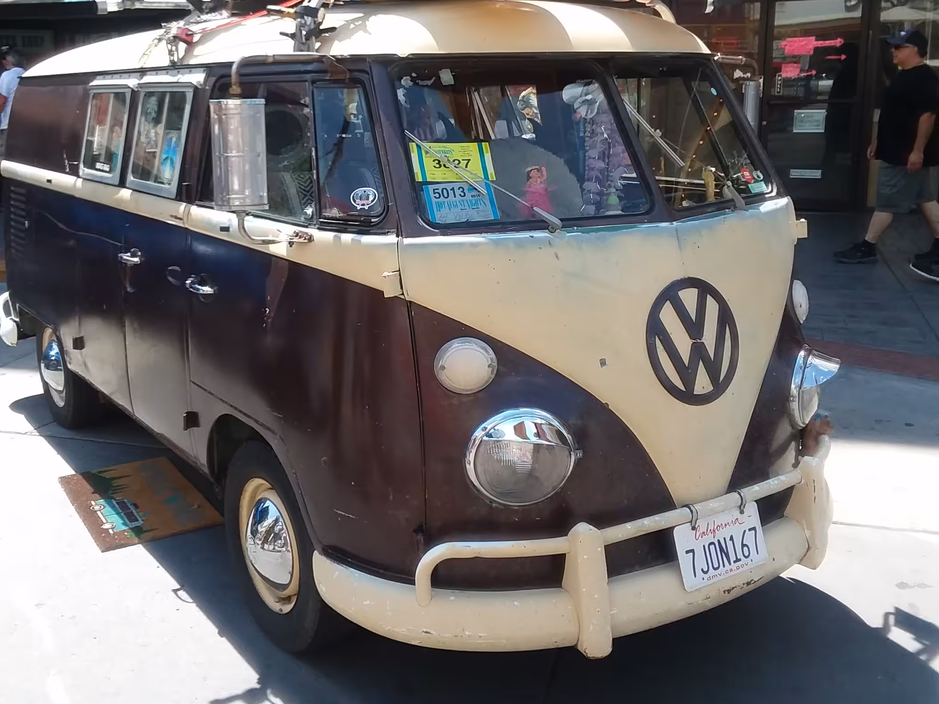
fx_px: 976
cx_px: 389
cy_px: 285
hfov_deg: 51.1
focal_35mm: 36
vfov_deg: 39.5
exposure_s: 1/519
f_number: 1.9
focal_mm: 2.47
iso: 40
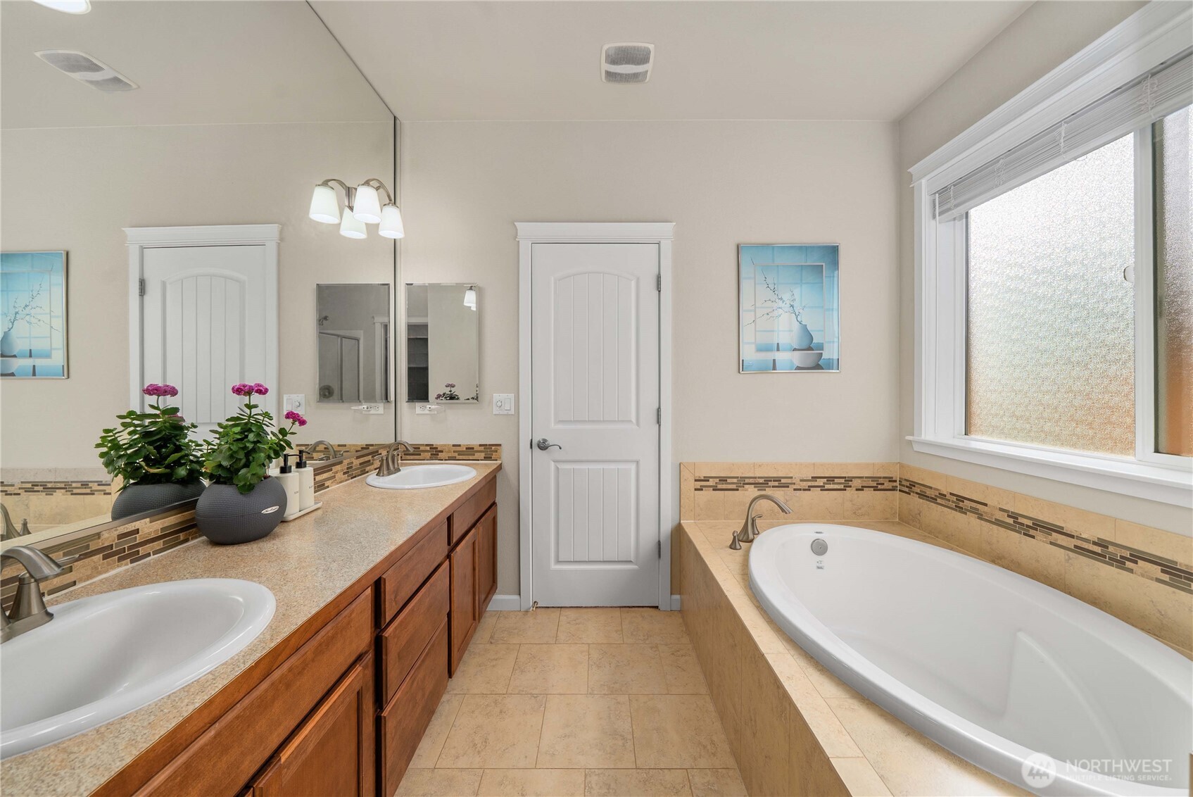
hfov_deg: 112.6
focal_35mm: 12
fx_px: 398
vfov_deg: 90.1
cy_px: 398
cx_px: 596
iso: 320
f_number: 7.1
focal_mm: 12
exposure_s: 1/30
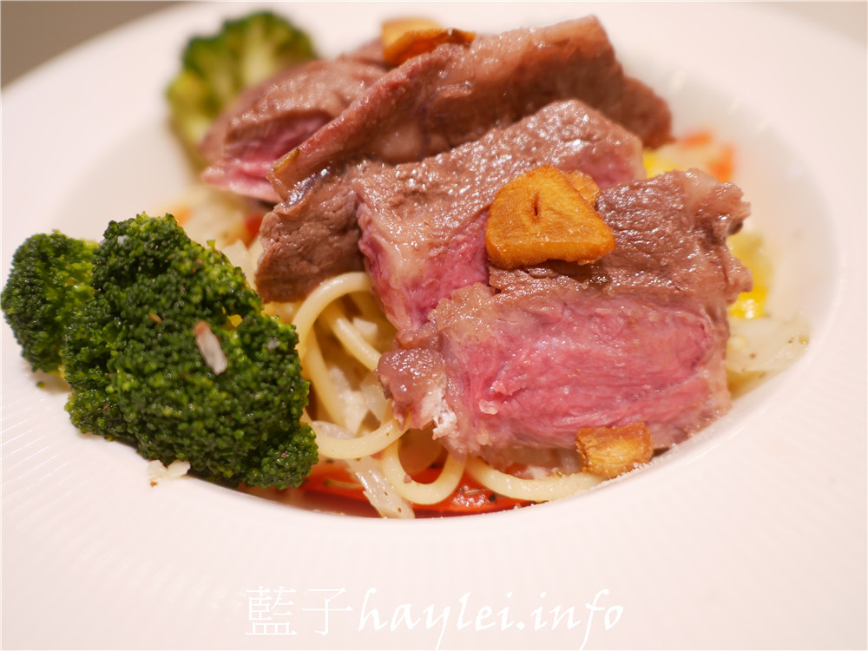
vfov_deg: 46.8
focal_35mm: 30
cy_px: 326
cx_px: 434
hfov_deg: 60.0
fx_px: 752
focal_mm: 15
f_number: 1.7
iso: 320
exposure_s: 1/60
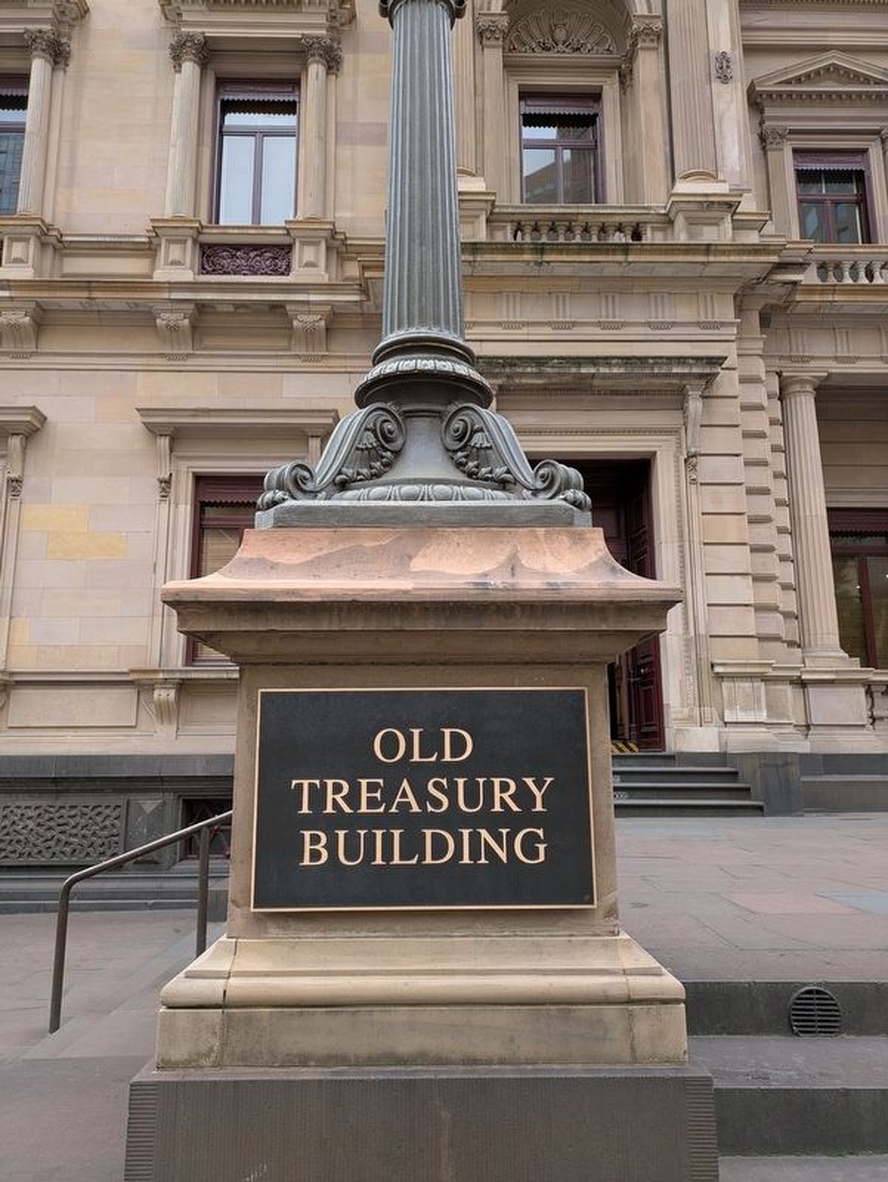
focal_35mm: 25
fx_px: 854
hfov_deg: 54.9
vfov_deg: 69.4
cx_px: 444
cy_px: 591
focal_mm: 5.43
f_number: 1.89
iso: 43
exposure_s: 1/153
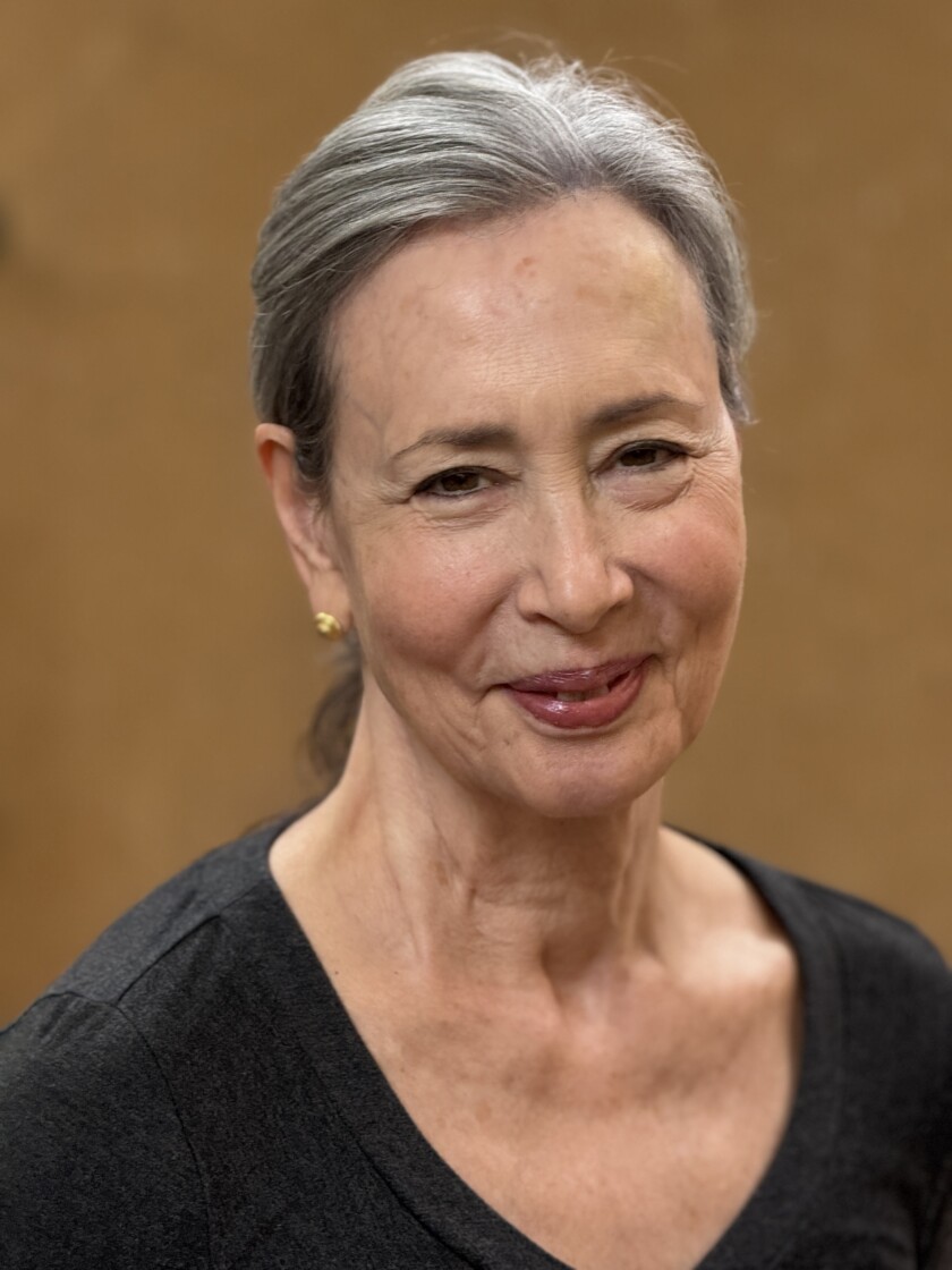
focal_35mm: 120
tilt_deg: -6.0
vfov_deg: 16.4
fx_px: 4400
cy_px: 635
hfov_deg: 12.3
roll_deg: +0.1
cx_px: 476
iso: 250
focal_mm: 15.66
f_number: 2.8
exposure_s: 1/80
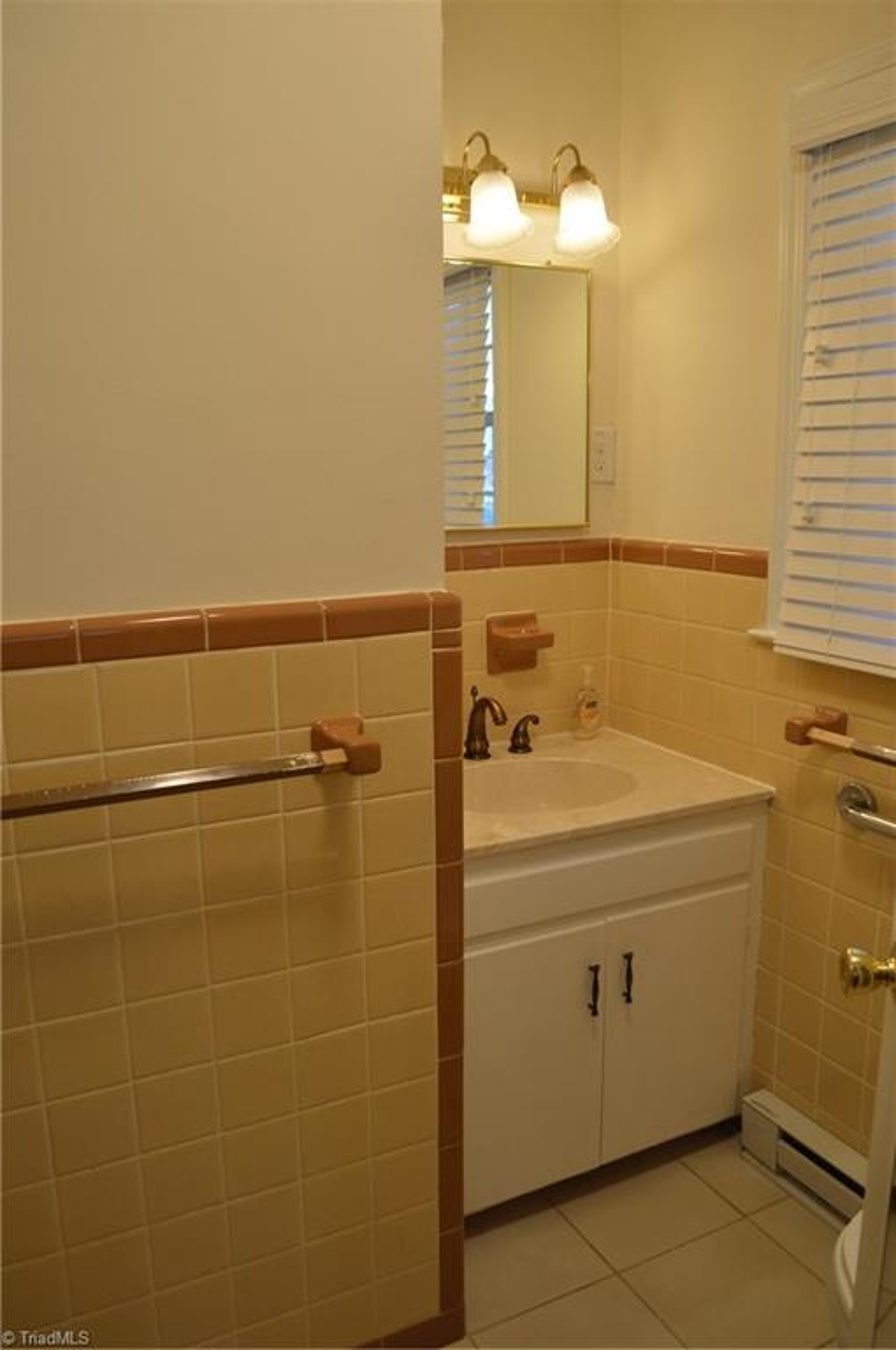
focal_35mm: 27
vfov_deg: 67.4
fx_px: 1011
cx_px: 448
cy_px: 675
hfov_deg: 47.8
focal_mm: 18
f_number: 3.5
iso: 100
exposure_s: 1/30
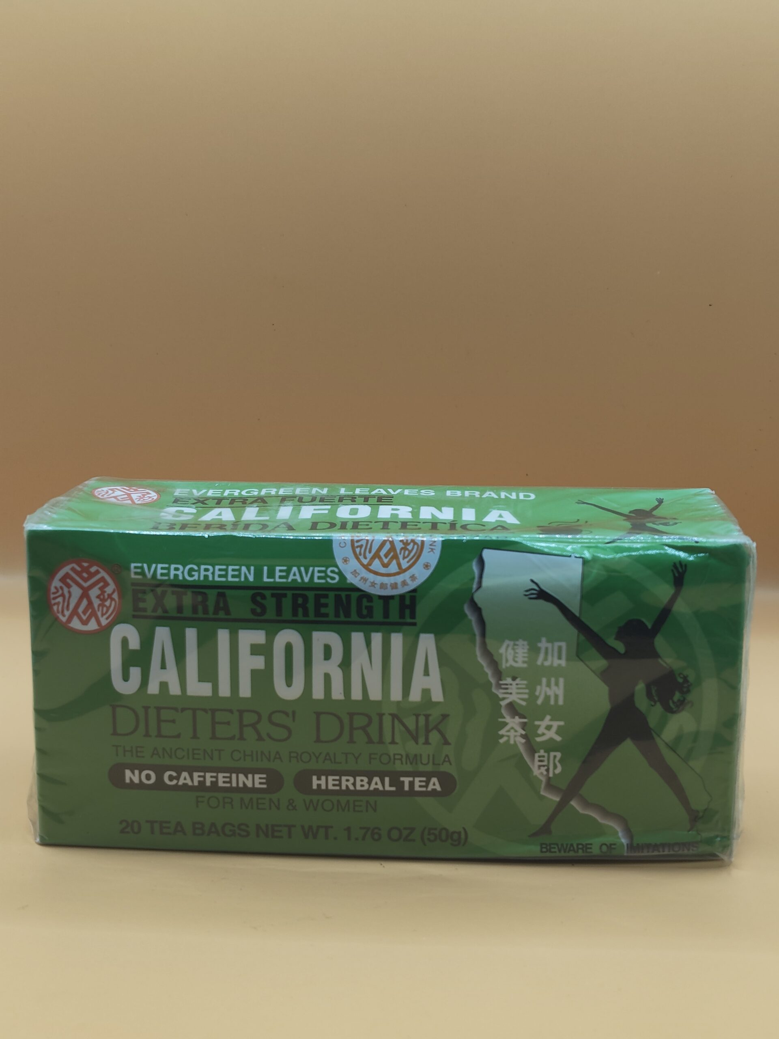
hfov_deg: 29.1
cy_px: 520
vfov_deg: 38.2
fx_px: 1500
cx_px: 390
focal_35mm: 50
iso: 190
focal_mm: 5.56
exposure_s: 1/100
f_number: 1.88
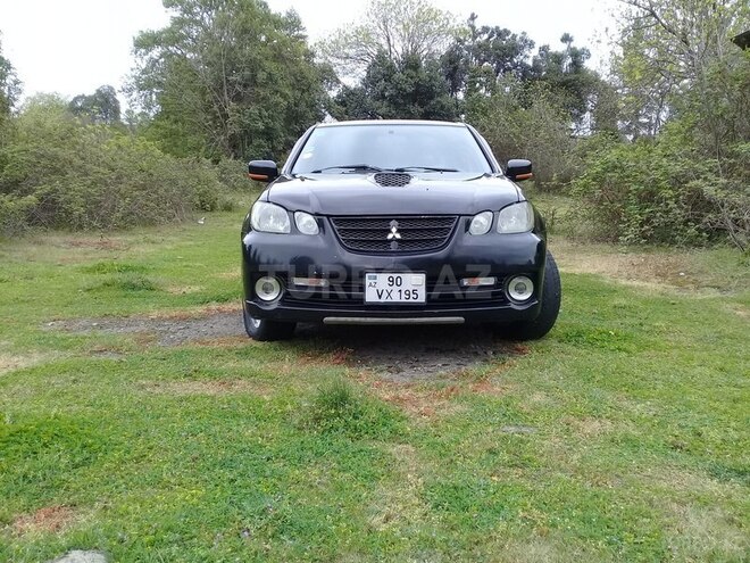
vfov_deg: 45.4
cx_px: 375
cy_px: 282
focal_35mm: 31
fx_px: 672
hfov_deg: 58.4
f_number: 2.2
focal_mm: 3.3
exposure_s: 1/370
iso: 50
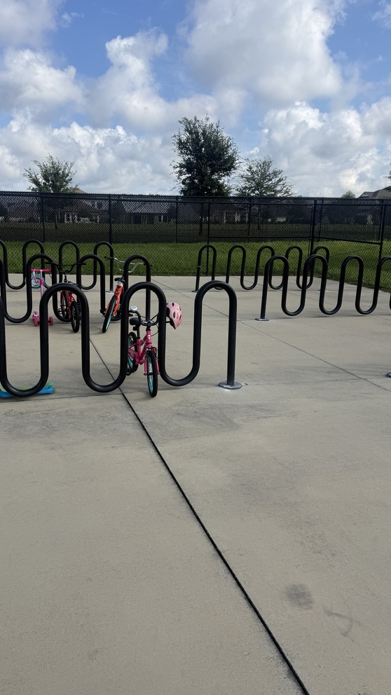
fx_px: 498
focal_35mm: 27
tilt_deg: -13.1
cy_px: 343
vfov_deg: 69.9
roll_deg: -1.0
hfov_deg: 42.6
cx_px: 153
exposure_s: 1/5319
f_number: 1.78
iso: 80
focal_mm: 6.76
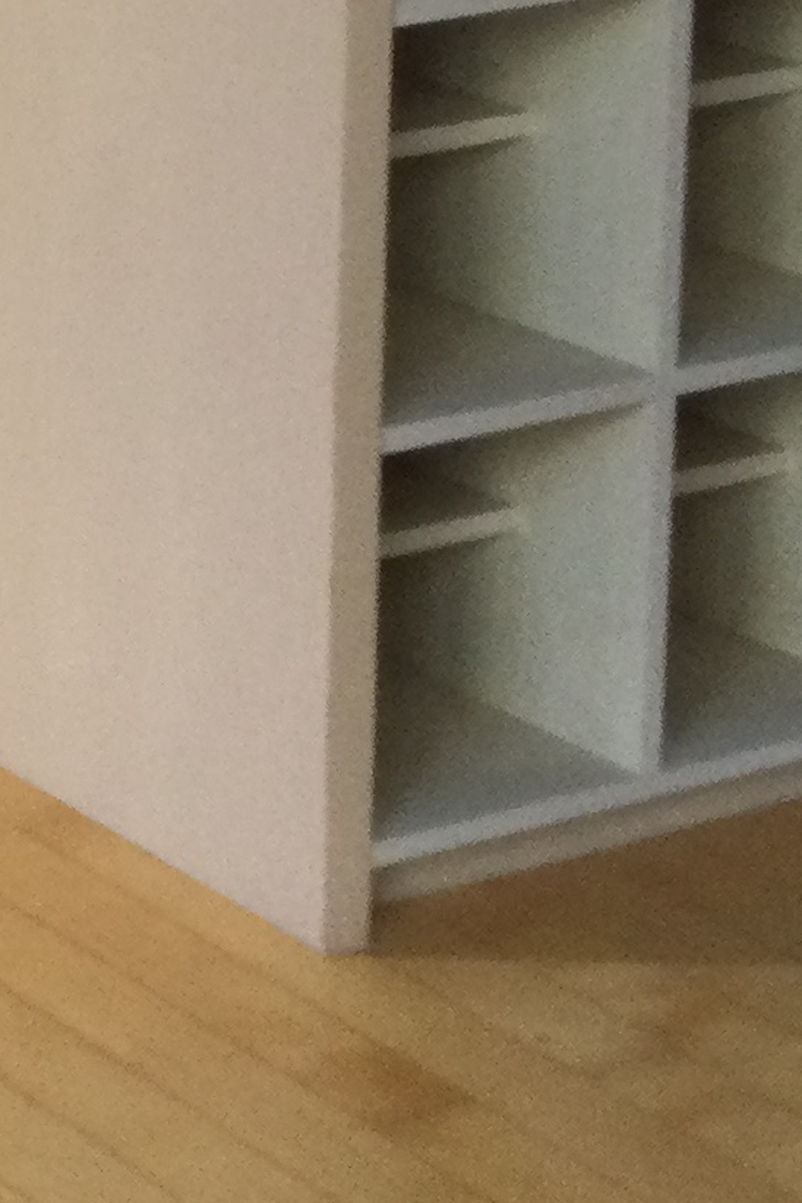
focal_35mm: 128
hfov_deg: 9.6
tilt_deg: -9.9
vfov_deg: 15.4
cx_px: -1036
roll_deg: +2.9
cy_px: -237
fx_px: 4277
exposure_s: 1/30
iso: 50
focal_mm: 3.3
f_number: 2.4
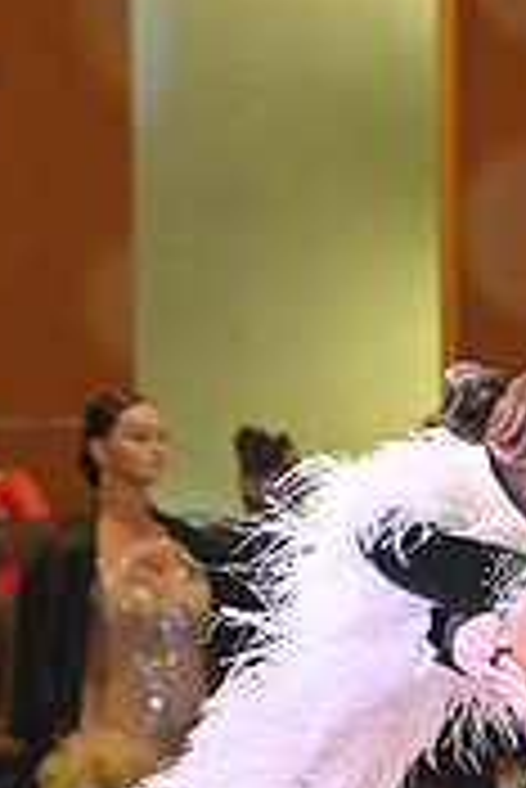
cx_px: 811
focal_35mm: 285
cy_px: 1108
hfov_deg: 4.8
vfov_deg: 7.1
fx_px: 6233
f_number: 5
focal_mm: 86
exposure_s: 1/400
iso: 5000
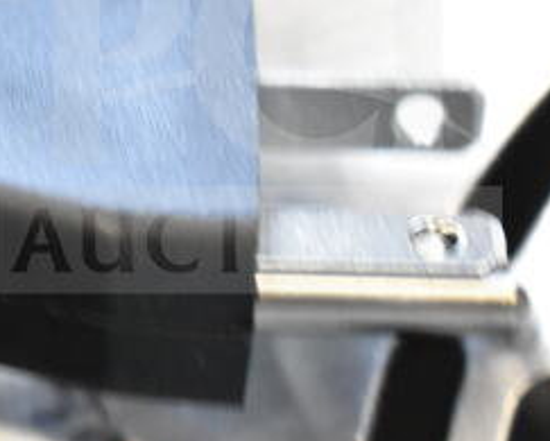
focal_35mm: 194
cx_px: 247
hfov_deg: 9.9
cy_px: 114
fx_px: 3165
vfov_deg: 8.0
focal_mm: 55
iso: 3600
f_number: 5.6
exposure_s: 1/100
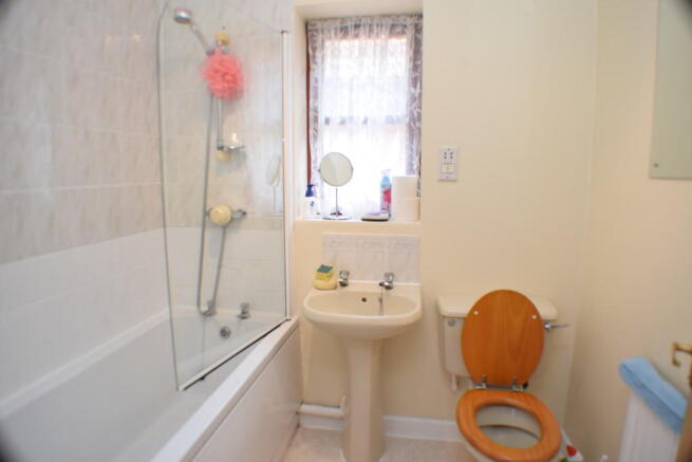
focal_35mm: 27
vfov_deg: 48.0
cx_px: 346
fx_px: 519
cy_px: 231
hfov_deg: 67.4
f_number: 5
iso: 400
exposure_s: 1/100
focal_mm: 18
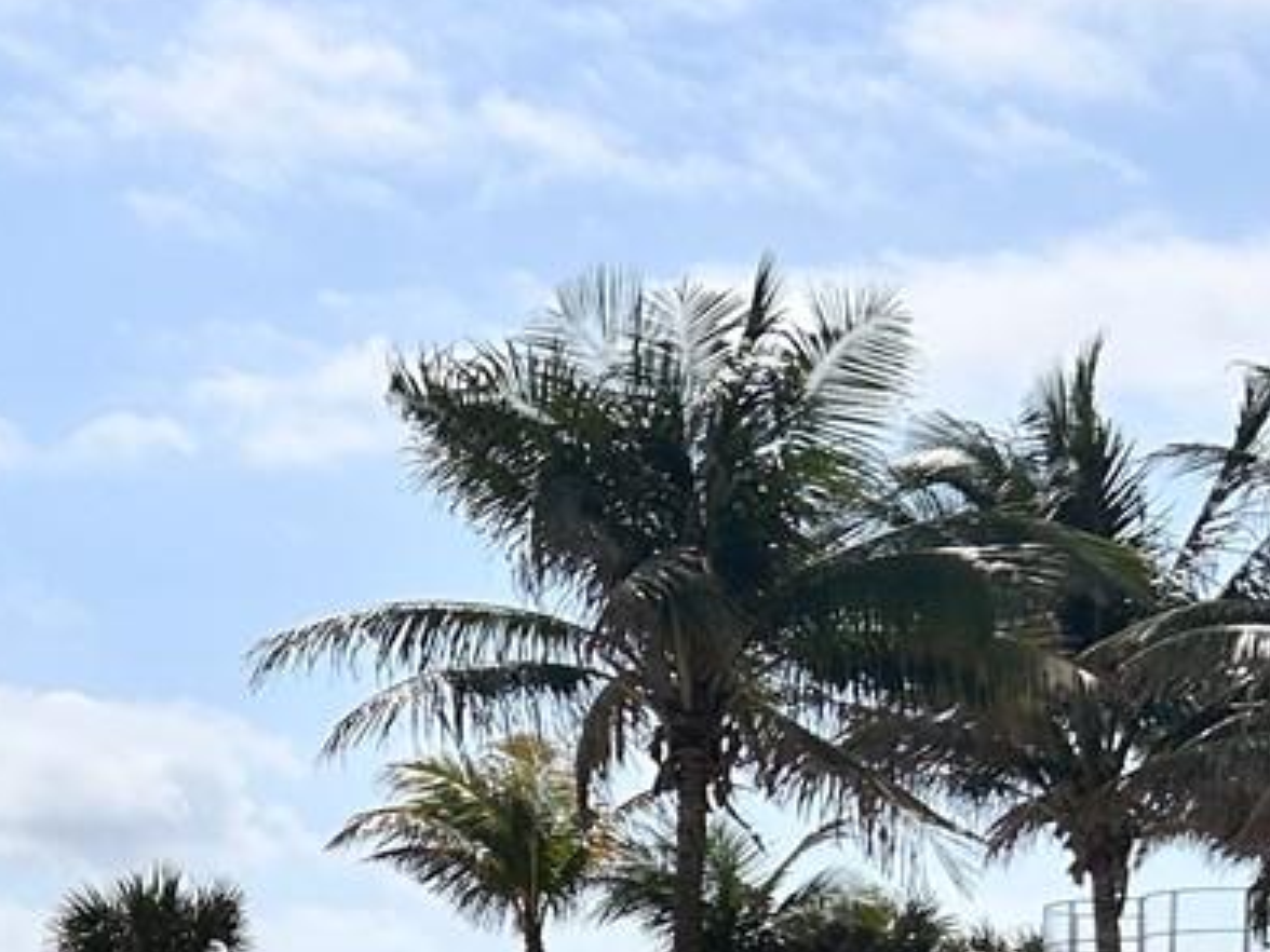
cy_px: 1247
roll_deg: -2.3
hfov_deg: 17.7
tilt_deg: -5.4
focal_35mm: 106
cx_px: -227
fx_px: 3889
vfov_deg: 13.4
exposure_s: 1/16393
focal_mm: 5.7
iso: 50
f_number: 1.5
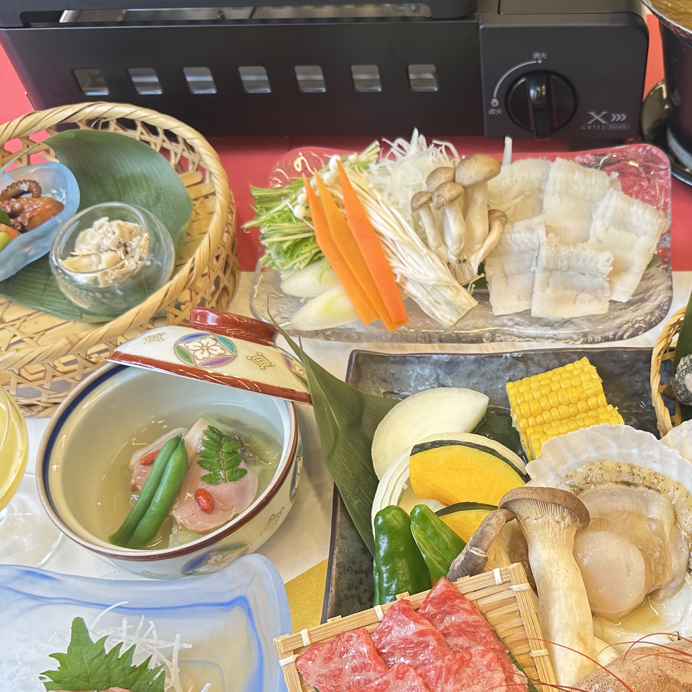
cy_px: 460
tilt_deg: -57.7
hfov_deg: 41.9
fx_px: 882
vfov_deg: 42.3
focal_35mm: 39
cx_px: 493
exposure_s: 1/100
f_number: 1.78
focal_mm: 6.86
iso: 160
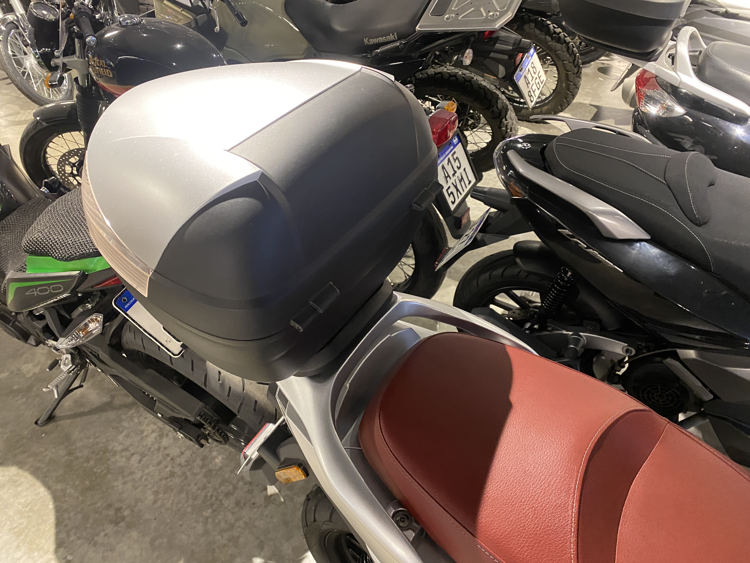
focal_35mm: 26
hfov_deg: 67.3
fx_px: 563
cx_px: 375
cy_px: 282
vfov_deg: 53.1
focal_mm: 4.25
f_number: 1.8
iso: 500
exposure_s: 1/33
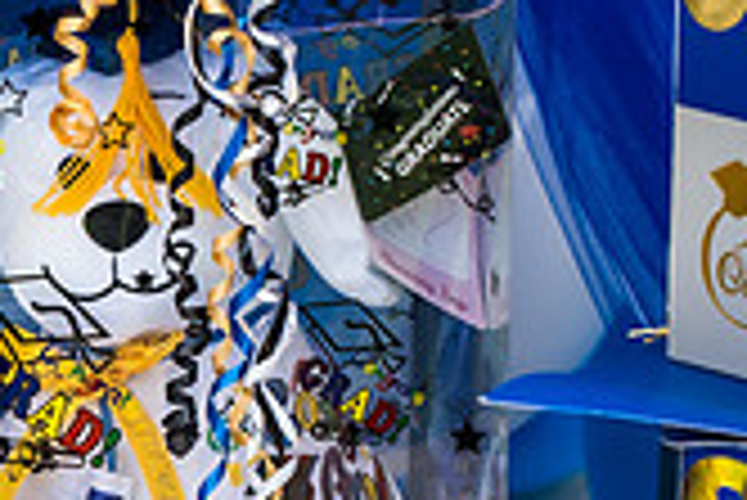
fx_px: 7248
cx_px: -428
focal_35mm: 349
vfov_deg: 3.9
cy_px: 426
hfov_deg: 5.8
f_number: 7.1
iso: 160
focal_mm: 100
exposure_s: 1/160
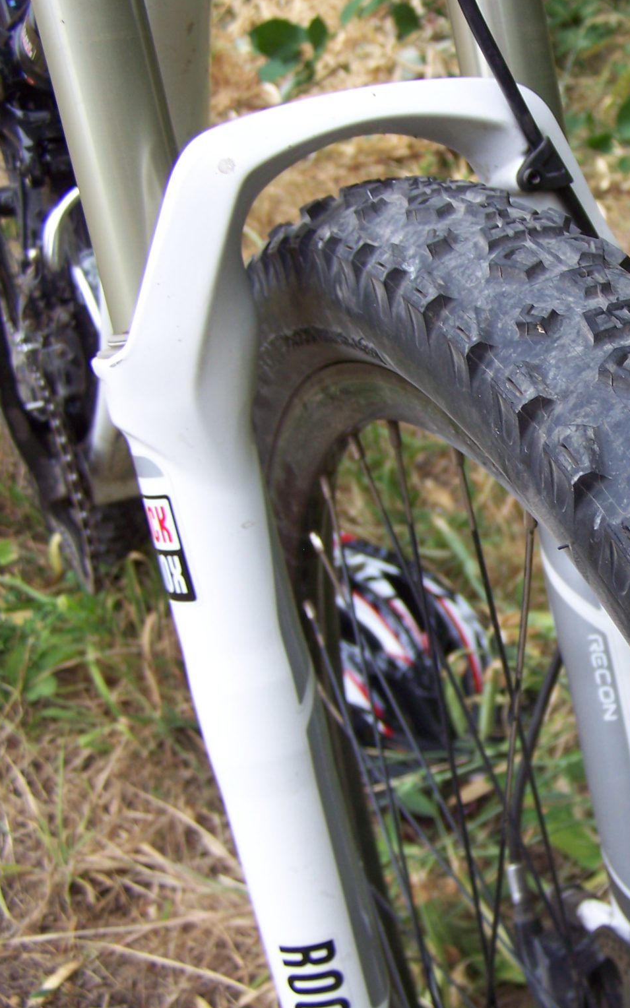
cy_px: 505
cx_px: 672
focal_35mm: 54
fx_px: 1483
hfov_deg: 22.8
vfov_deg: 37.5
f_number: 2.8
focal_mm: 6.3
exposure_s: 1/60
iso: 64
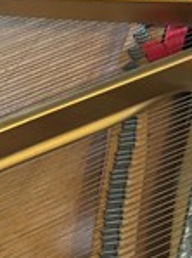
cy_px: 19
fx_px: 520
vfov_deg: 26.8
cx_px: -40
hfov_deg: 19.7
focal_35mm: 70
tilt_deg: -51.5
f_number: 1.6
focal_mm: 5.1
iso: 800
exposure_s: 1/25
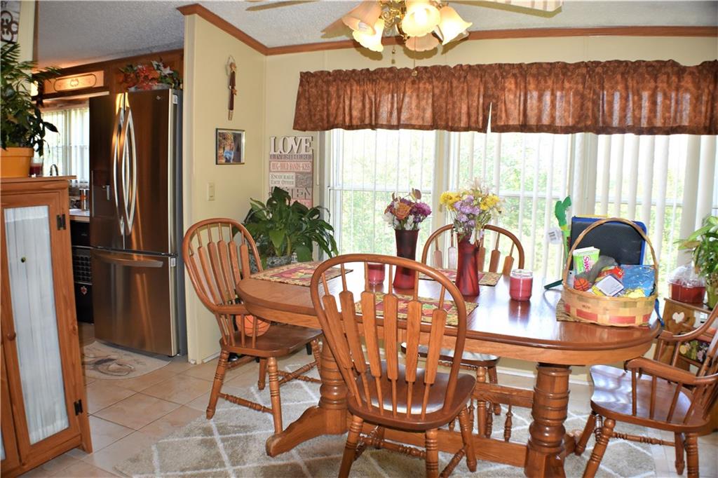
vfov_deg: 38.3
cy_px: 239
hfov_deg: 55.1
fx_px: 688
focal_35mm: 34
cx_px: 359
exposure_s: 1/200
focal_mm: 23
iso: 640
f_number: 5
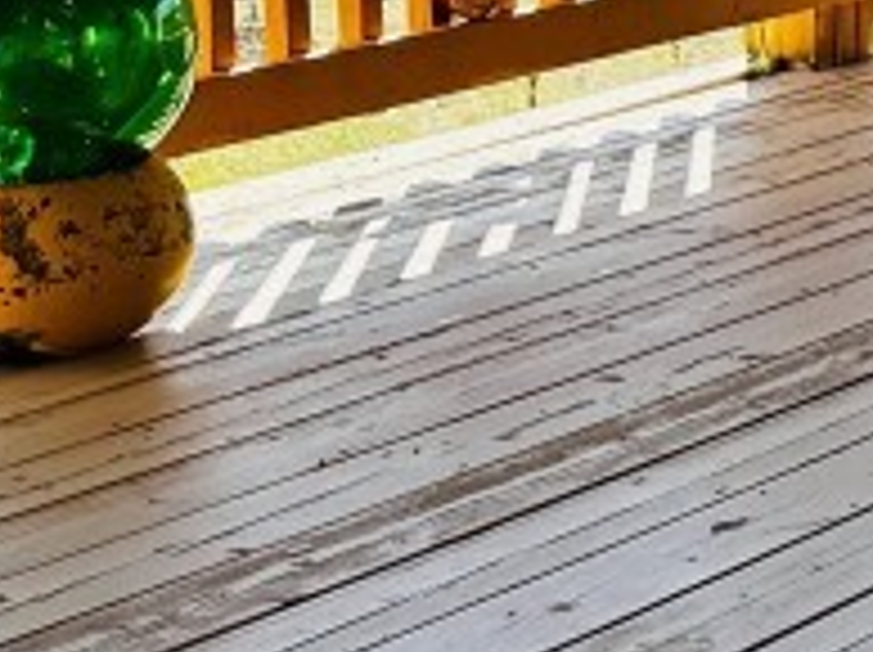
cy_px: -333
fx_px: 3199
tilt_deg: -4.2
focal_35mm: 127
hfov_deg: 12.9
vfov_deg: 11.2
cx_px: 1912
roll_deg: -0.1
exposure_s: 1/1215
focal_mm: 6.76
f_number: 1.78
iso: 80
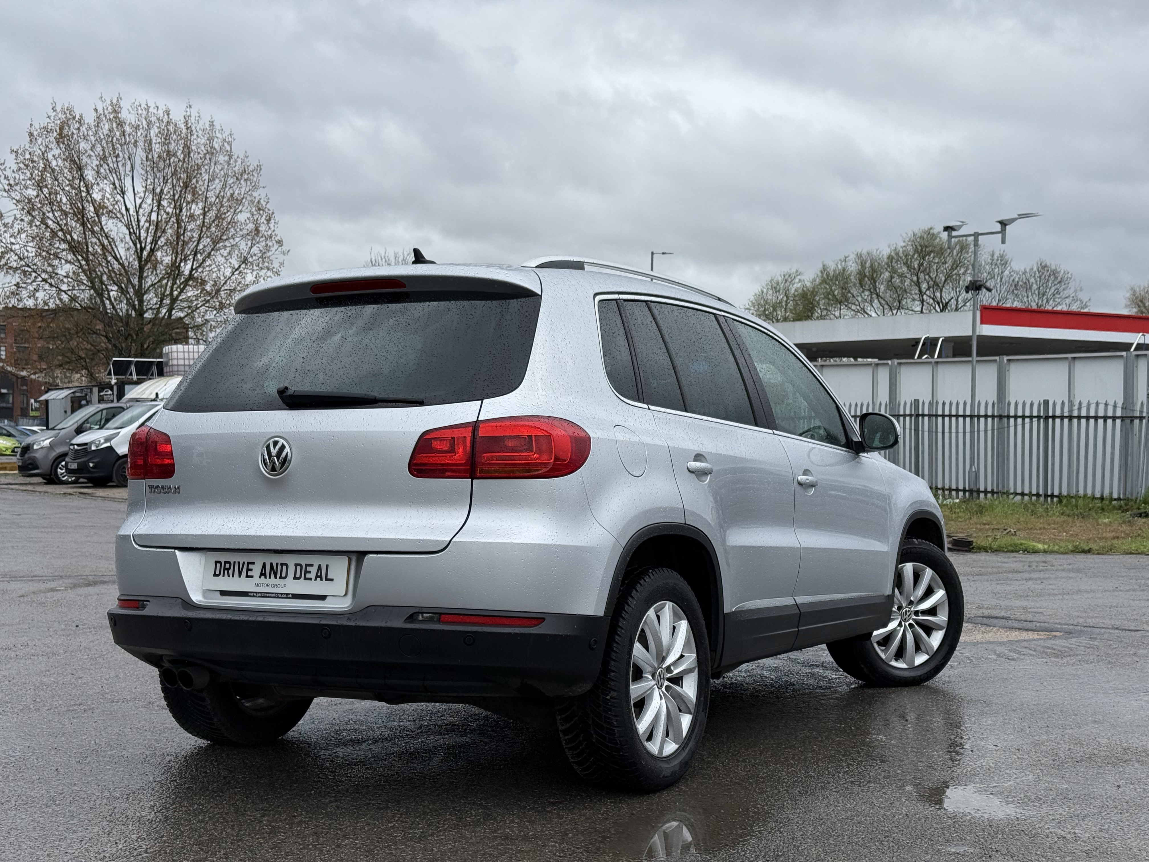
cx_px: 574
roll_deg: -1.0
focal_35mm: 48
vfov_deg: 30.3
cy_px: 431
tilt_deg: +0.1
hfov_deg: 39.7
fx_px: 1593
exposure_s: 1/2494
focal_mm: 6.76
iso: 80
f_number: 1.78
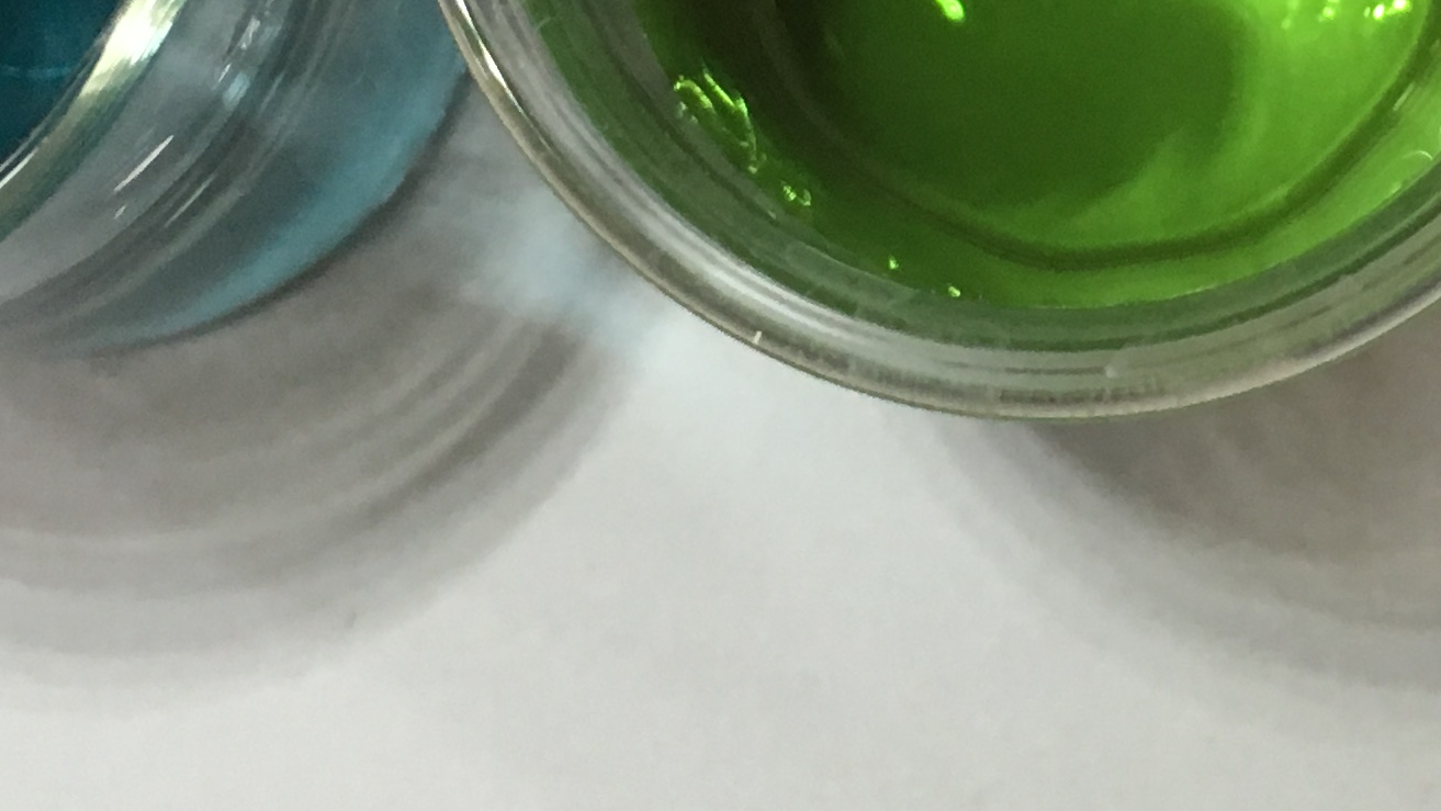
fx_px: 3707
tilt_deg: -82.4
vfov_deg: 12.2
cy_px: -216
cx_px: 1160
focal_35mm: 97
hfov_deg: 21.7
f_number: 2.2
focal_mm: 4.15
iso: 64
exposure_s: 1/33
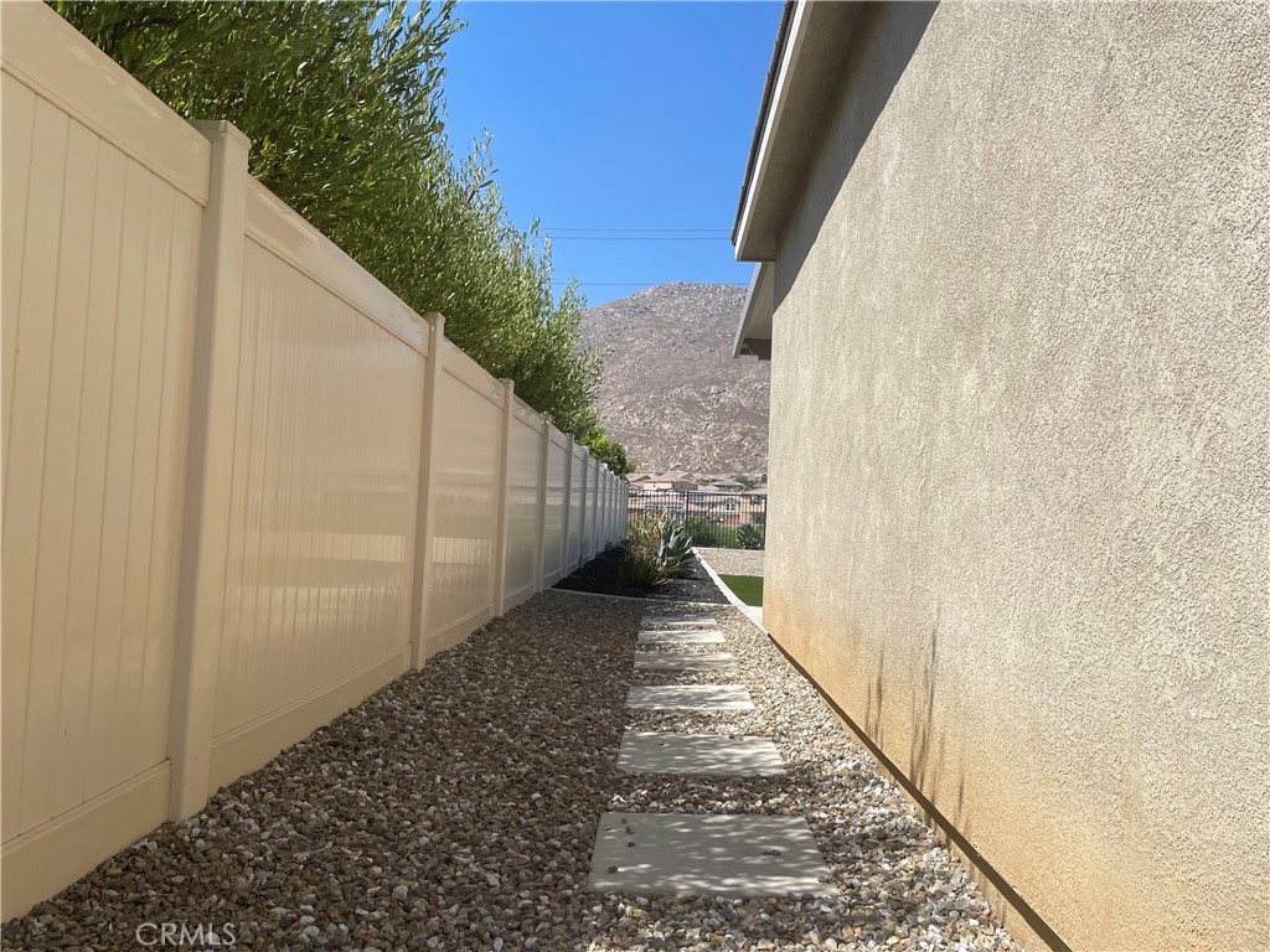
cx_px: 635
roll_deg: -4.1
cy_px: 476
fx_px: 954
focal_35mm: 26
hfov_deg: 67.3
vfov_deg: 53.1
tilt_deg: +4.0
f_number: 1.6
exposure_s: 1/3401
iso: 32
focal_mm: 4.2
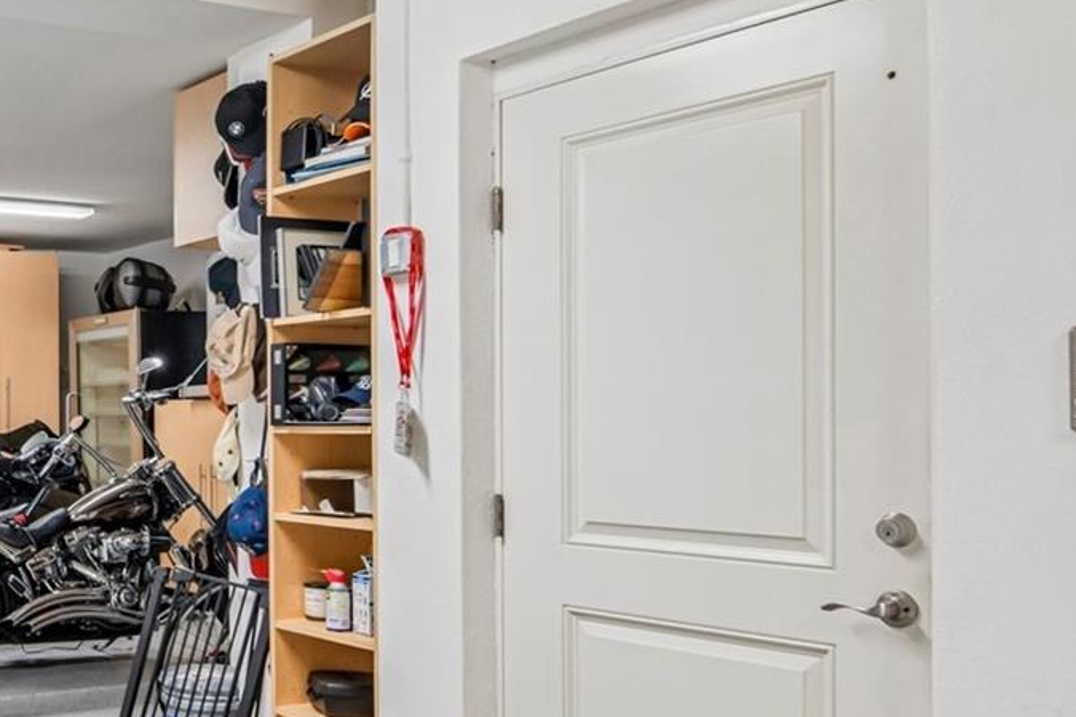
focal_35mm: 38
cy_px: 407
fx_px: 1135
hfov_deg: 41.9
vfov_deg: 35.0
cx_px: -62
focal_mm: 16
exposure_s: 1/10
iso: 400
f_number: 8
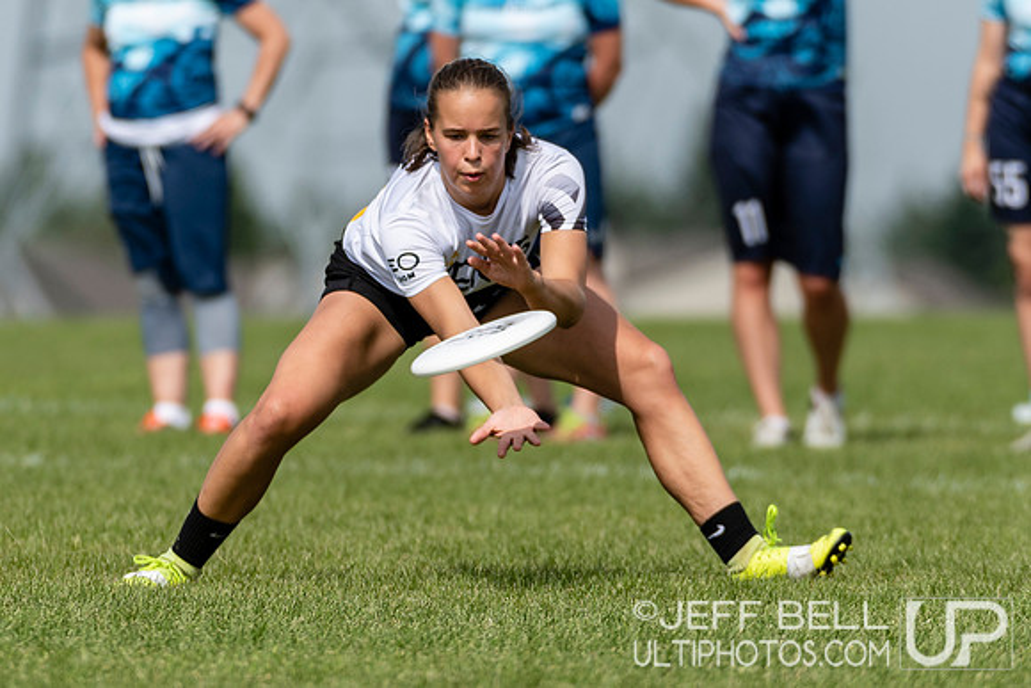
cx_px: 603
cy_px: 299
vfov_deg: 1.5
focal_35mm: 946
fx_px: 27099
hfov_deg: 2.2
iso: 100
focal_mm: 330
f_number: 4
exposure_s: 1/1250
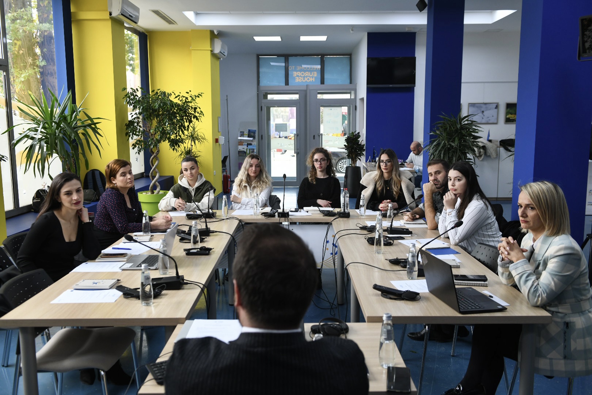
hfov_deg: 58.7
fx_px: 526
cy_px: 198
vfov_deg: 41.1
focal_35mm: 32
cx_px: 296
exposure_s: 1/125
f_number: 6.3
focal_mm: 32
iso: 1000
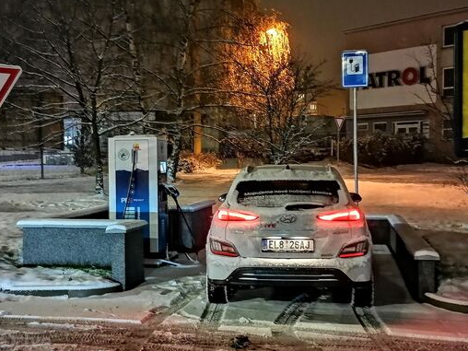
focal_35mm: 44
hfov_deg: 42.9
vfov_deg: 32.9
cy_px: 175
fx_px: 595
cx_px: 233
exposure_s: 4
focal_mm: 5.3
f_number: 1.8
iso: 1000
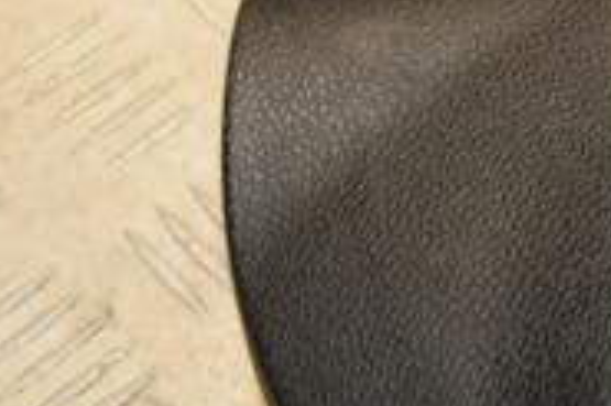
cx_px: 855
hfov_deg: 12.6
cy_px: 314
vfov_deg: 8.8
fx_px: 2645
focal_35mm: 156
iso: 800
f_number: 5
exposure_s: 1/160
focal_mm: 32
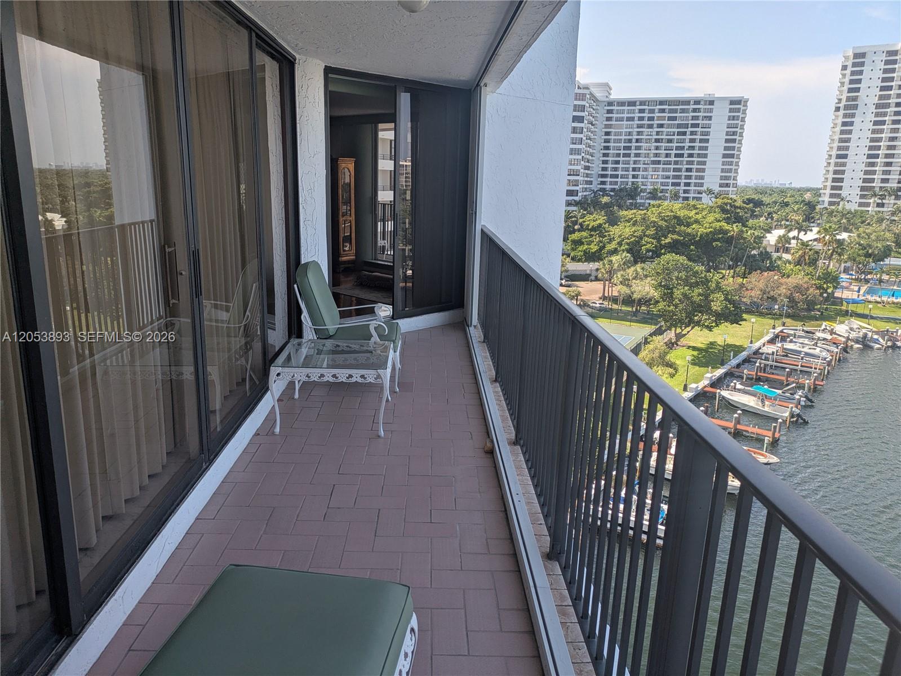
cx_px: 450
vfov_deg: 54.9
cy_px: 338
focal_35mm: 25
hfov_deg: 69.4
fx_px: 651
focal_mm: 5.43
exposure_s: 1/1166
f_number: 1.89
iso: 43
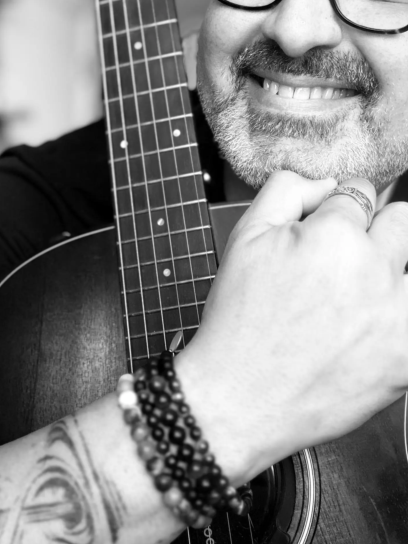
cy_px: 129
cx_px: 224
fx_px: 770
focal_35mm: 49
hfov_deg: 29.7
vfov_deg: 37.8
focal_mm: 2.71
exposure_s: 1/60
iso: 125
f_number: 1.9
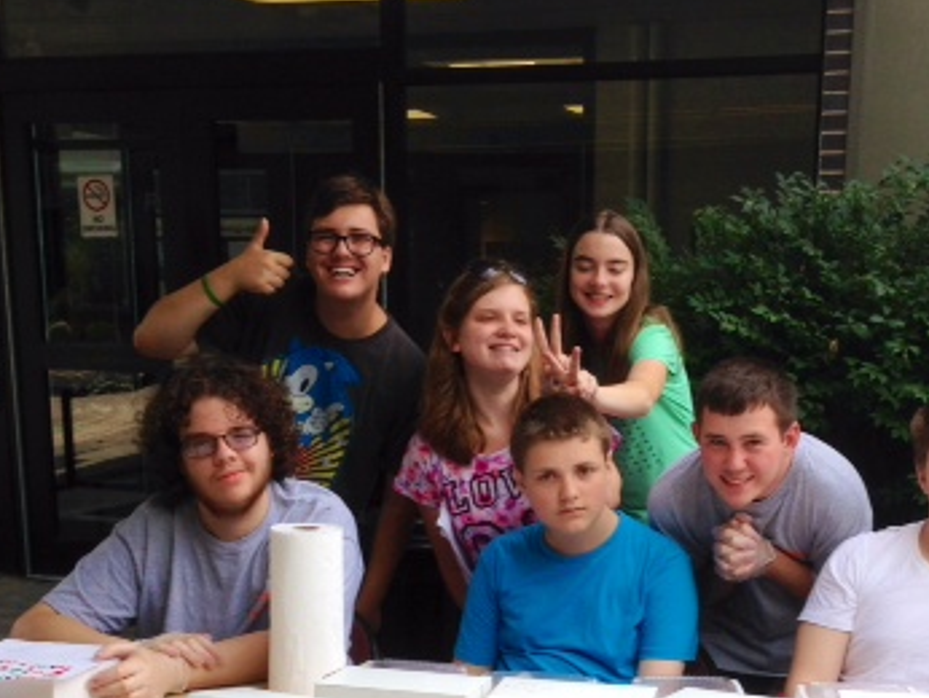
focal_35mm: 61
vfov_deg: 23.4
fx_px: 1638
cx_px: 564
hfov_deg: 31.6
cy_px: 628
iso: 50
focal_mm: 4.12
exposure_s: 1/437
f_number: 2.4
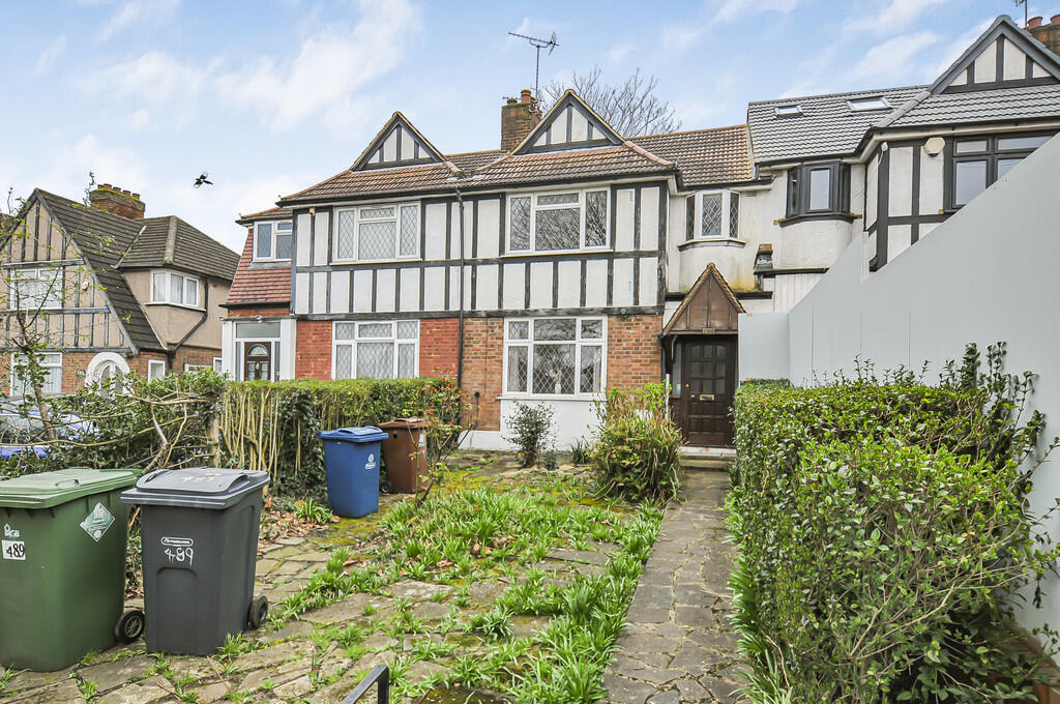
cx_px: 530
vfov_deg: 63.1
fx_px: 573
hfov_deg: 85.5
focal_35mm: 20
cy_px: 352
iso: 360
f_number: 5.6
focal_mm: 13
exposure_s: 1/320
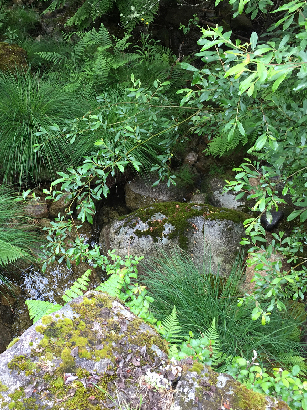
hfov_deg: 36.0
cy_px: 205
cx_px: 77
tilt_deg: -44.9
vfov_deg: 47.9
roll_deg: -2.6
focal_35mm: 39
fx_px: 461
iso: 32
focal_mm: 4.15
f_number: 2.2
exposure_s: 1/50
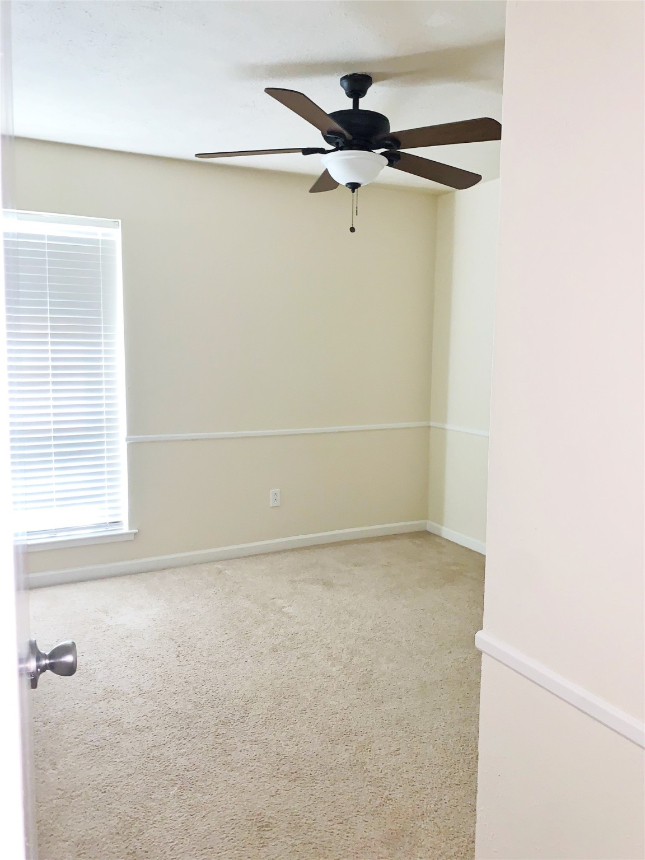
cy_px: 430
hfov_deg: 53.1
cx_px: 322
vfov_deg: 67.3
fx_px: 646
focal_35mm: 26
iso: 80
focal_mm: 4.25
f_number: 1.8
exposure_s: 1/11
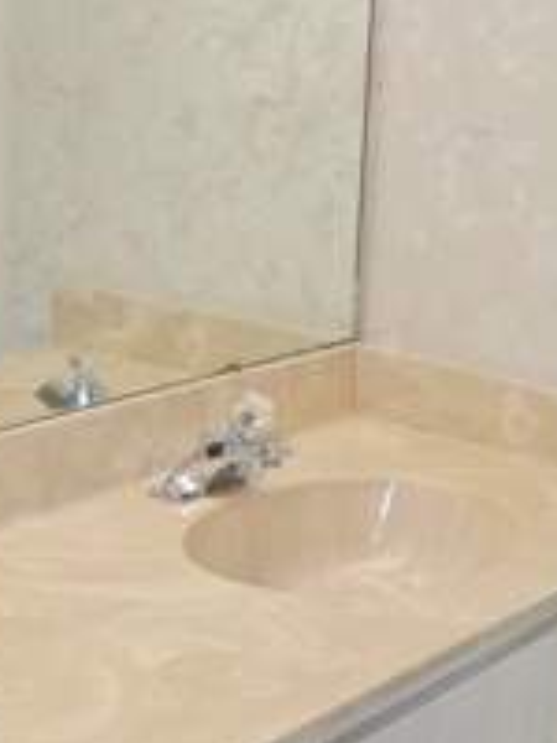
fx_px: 1716
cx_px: 538
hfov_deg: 18.0
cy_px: 349
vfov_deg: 24.4
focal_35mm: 80
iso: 125
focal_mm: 4.5
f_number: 3.4
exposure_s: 1/60
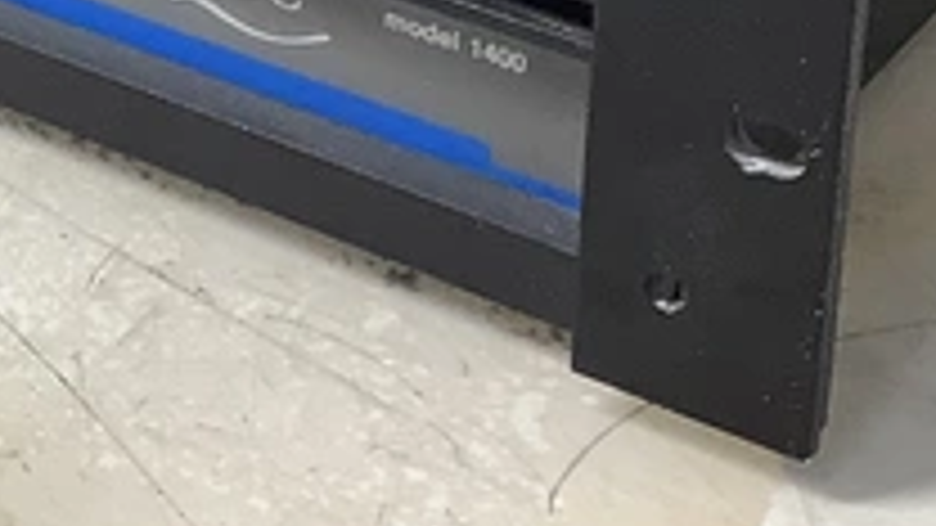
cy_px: -479
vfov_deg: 9.4
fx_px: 3028
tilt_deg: -20.6
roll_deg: +1.7
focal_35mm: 122
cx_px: -198
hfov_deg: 16.8
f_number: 2.4
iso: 80
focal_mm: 3.3
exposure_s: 1/60
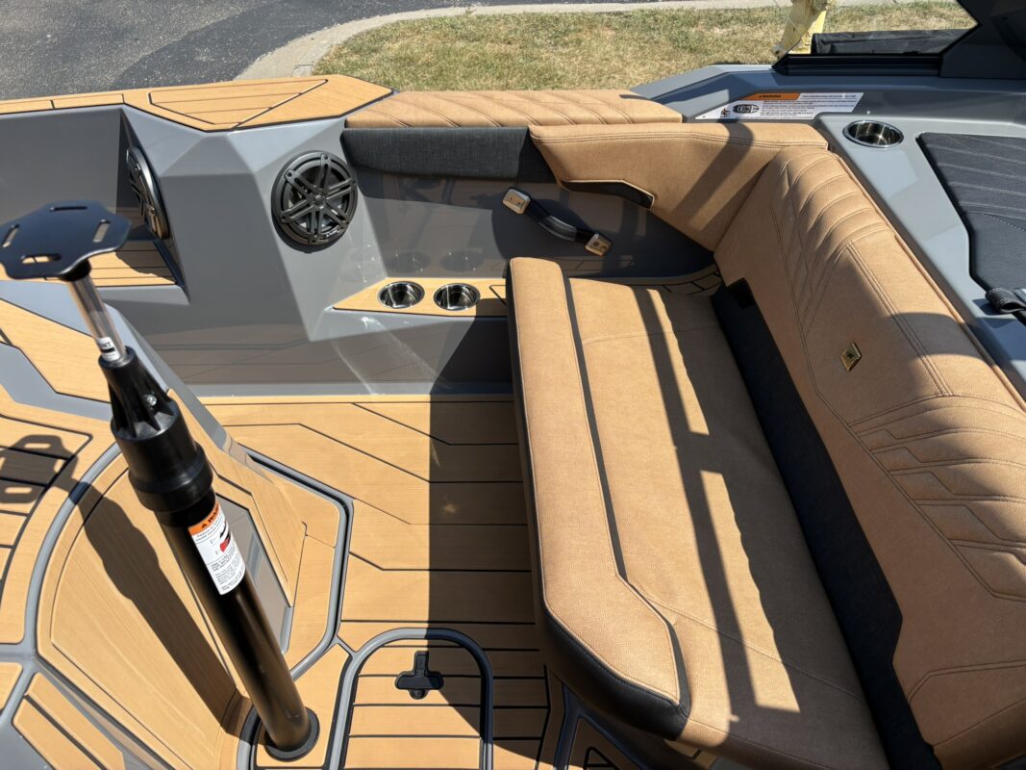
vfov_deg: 53.1
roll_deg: +2.3
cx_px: 513
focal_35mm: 26
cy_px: 385
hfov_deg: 67.3
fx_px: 771
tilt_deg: -42.8
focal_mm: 5.96
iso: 50
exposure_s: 1/2778
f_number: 1.6
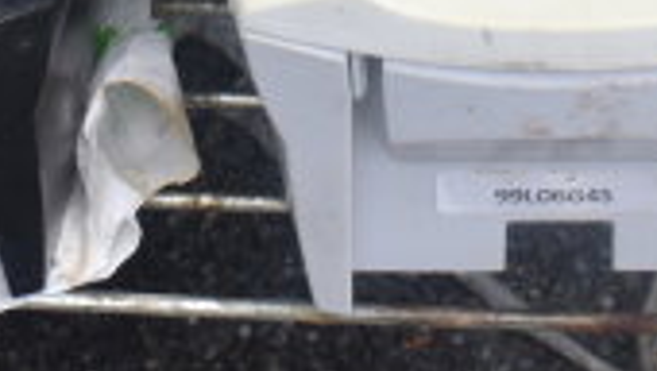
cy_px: -404
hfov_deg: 14.1
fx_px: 2648
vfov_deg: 7.6
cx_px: 286
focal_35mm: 152
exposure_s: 1/125
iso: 200
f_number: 5.6
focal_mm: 27
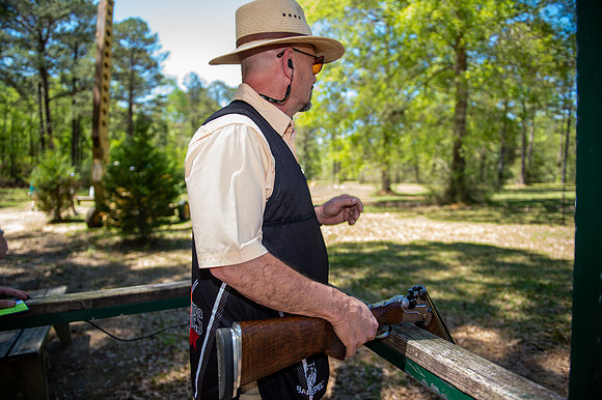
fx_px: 401
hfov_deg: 73.8
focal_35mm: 24
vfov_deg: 53.1
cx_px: 301
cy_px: 200
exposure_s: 1/160
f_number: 2.8
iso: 50
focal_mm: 24
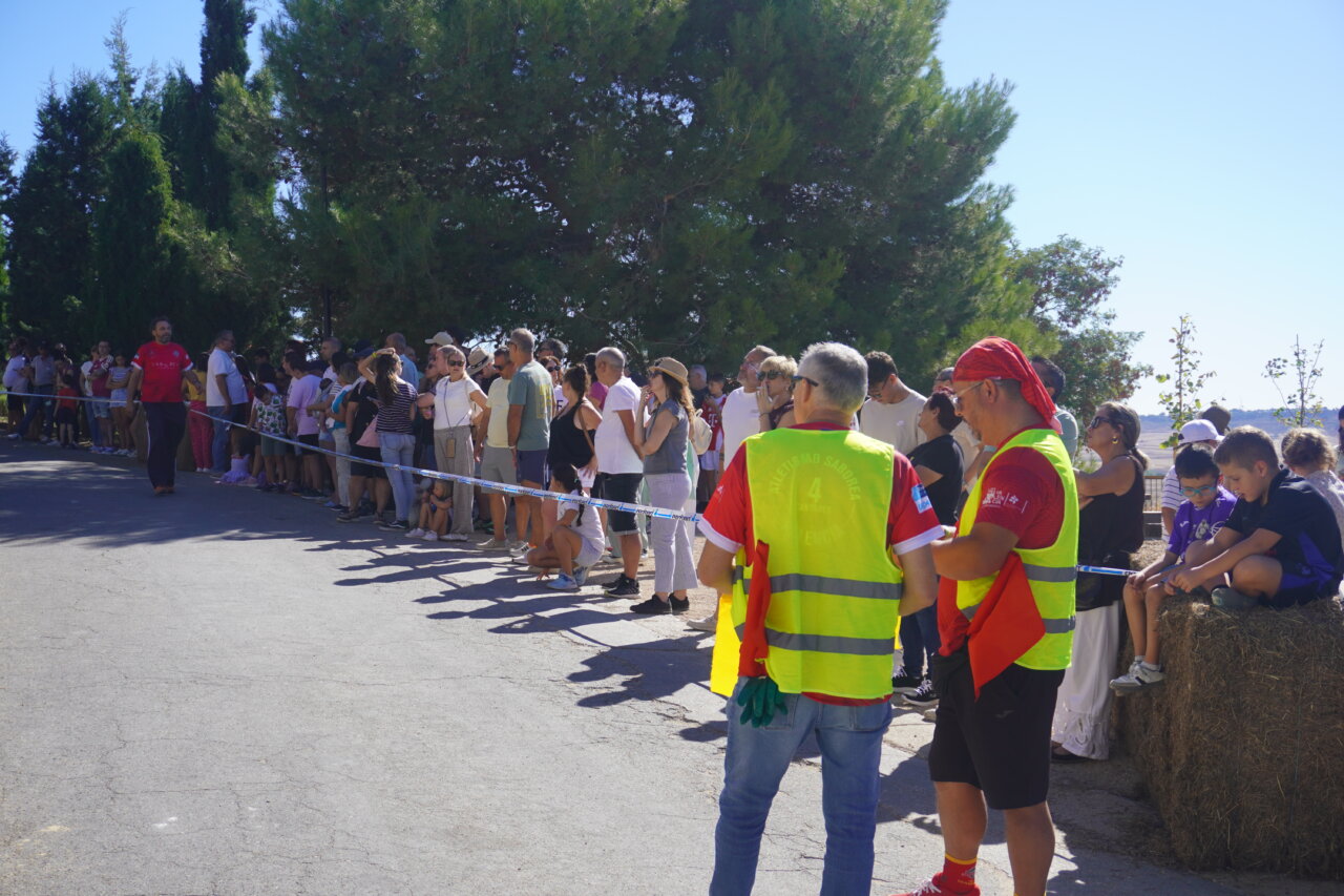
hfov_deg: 41.1
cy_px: 448
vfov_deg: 28.1
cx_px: 672
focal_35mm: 48
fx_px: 1792
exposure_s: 1/500
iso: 100
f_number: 5.6
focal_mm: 32
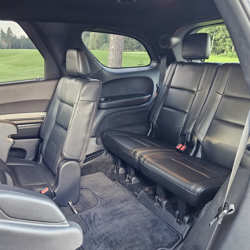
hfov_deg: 57.3
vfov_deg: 57.3
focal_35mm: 28
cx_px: 125
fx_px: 229
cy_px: 132
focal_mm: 5.4
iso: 1000
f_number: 1.8
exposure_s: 1/71
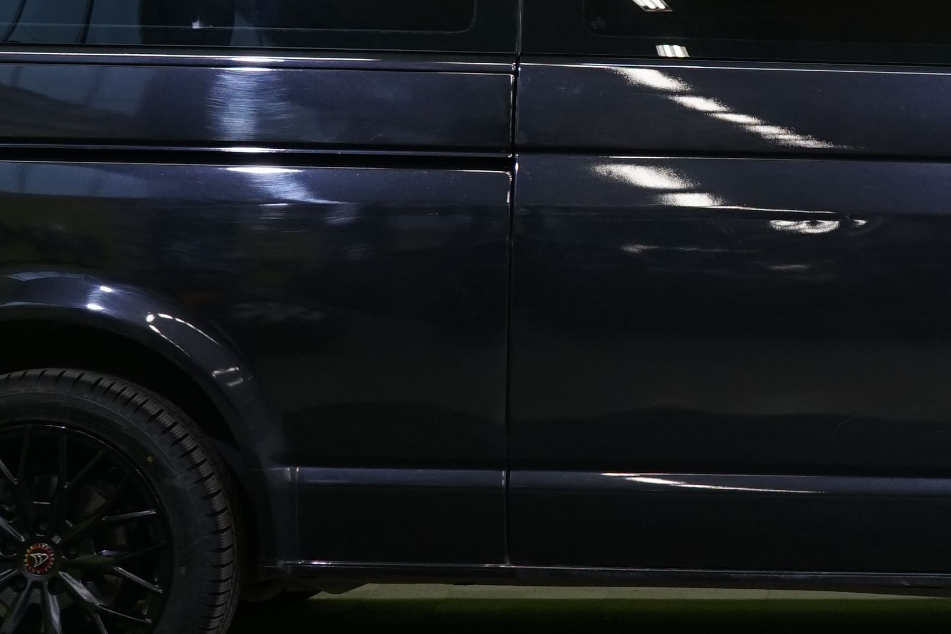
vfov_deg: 12.8
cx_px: 905
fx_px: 2826
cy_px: 158
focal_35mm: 107
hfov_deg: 18.7
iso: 640
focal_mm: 30
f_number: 6.3
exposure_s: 1/30
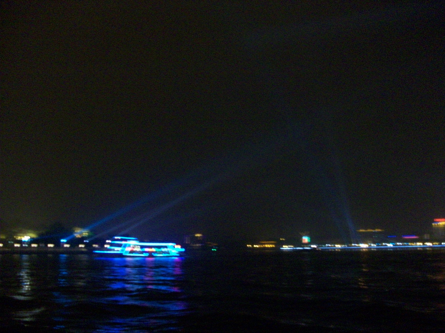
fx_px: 437
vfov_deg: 41.8
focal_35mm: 34
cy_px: 166
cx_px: 222
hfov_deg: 54.0
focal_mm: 5.7
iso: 320
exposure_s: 1/8
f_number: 2.8
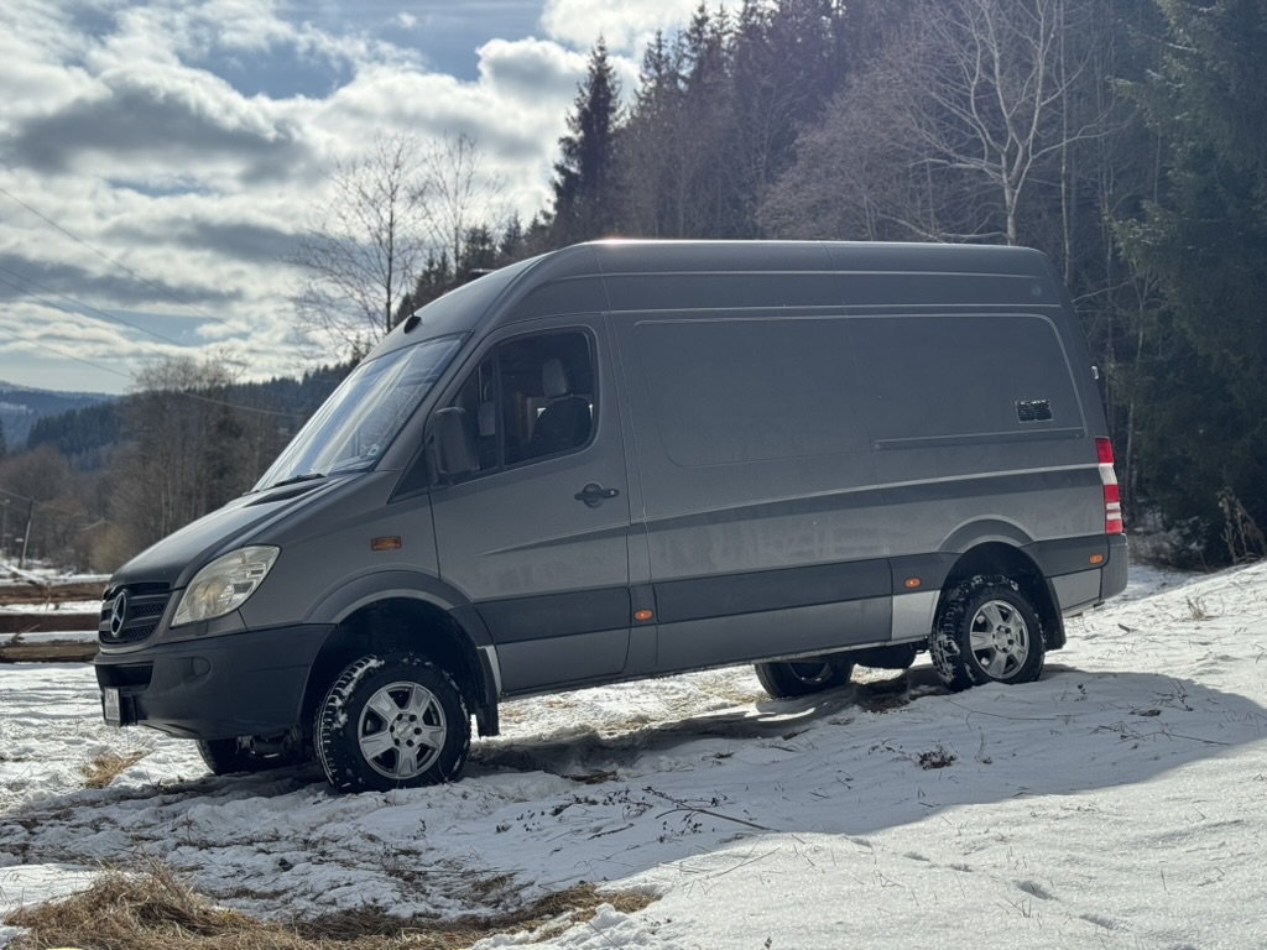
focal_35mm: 48
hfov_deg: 39.7
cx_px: 634
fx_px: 1757
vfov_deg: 30.3
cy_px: 475
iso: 64
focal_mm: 6.76
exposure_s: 1/6410
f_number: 1.78
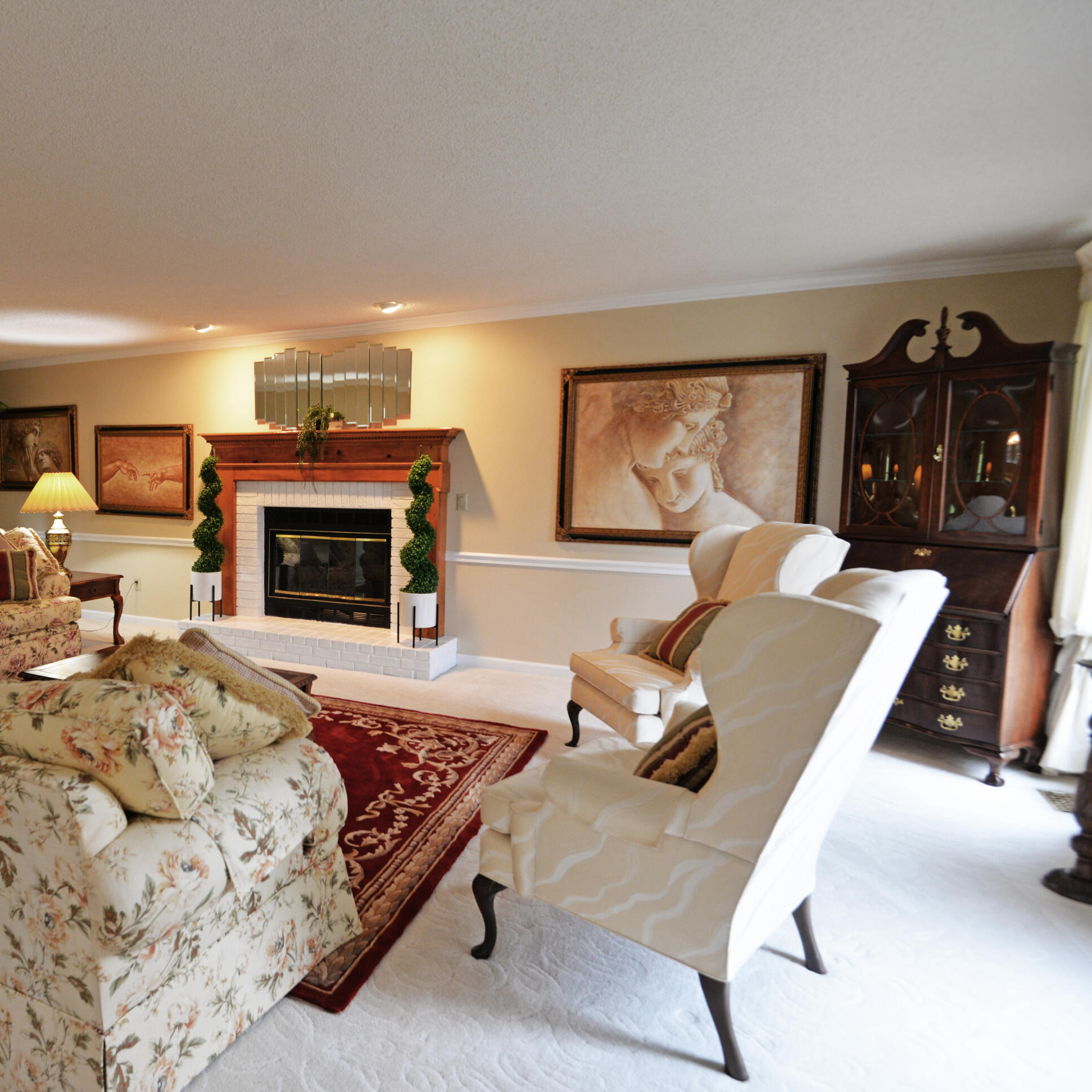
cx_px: 300
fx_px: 749
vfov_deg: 72.1
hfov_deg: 68.4
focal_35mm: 21
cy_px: 539
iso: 800
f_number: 4
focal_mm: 16
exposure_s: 1/50
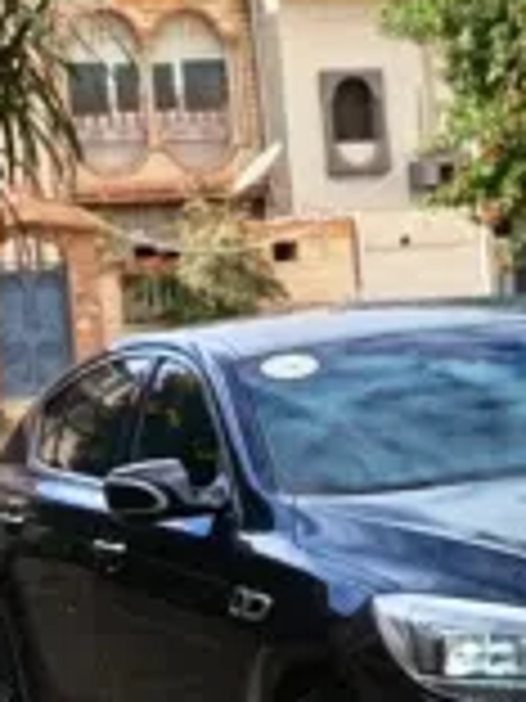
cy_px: 292
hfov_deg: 11.9
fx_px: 2492
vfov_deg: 16.0
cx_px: 535
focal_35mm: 123
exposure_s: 1/326
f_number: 4
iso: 100
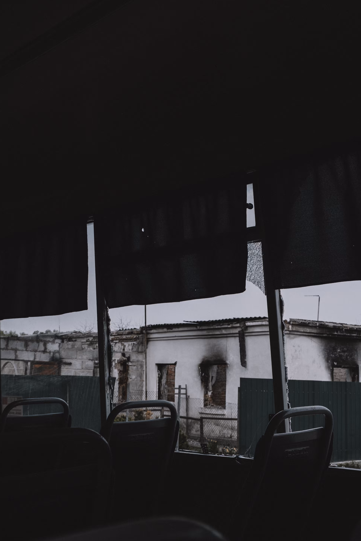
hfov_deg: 32.6
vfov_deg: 47.4
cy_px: 254
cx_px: 185
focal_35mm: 41
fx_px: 617
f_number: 6.4
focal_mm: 25.4
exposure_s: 1/250
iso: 160
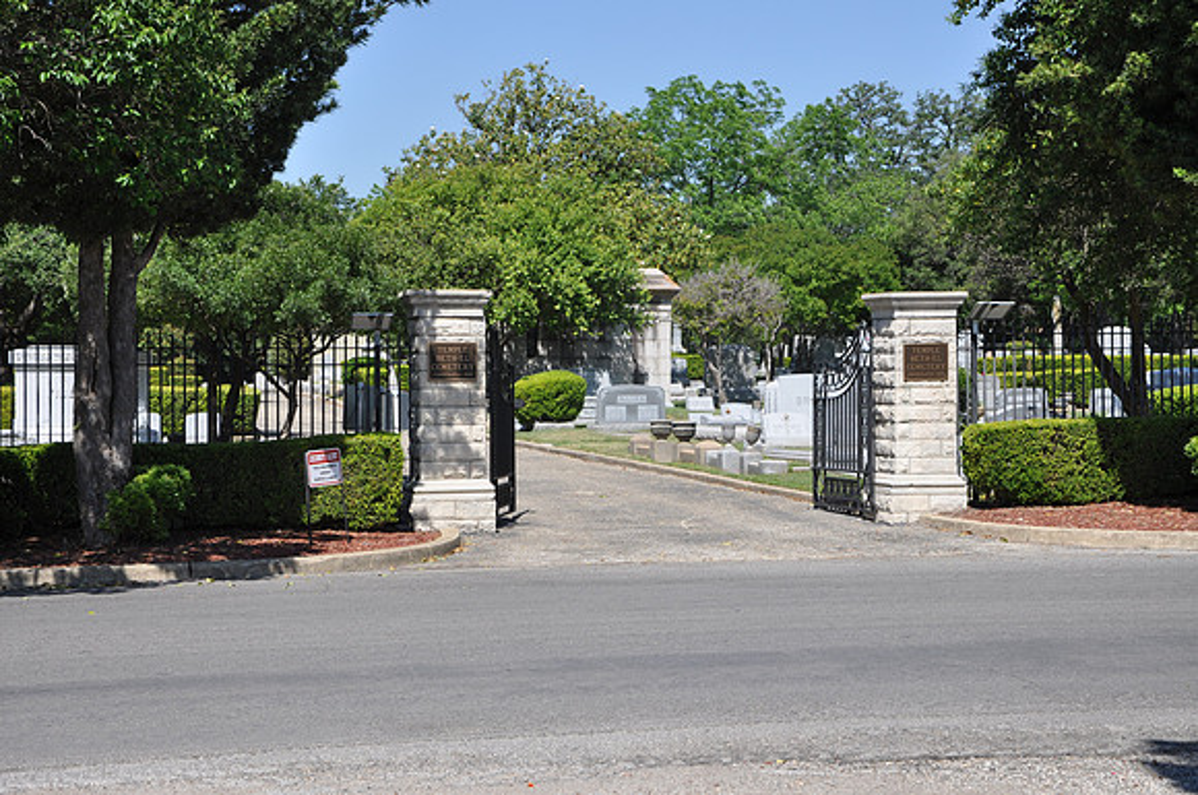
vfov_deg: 20.1
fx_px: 2243
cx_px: 599
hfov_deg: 29.9
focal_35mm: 68
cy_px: 398
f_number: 8
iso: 200
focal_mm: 45
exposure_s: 1/250
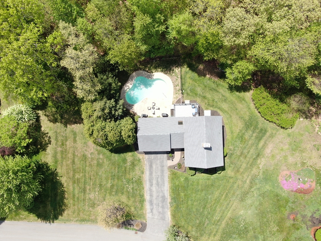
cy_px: 120
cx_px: 160
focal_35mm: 24
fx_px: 223
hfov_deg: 71.6
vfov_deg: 56.8
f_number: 2.8
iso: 100
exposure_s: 1/500
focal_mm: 4.39
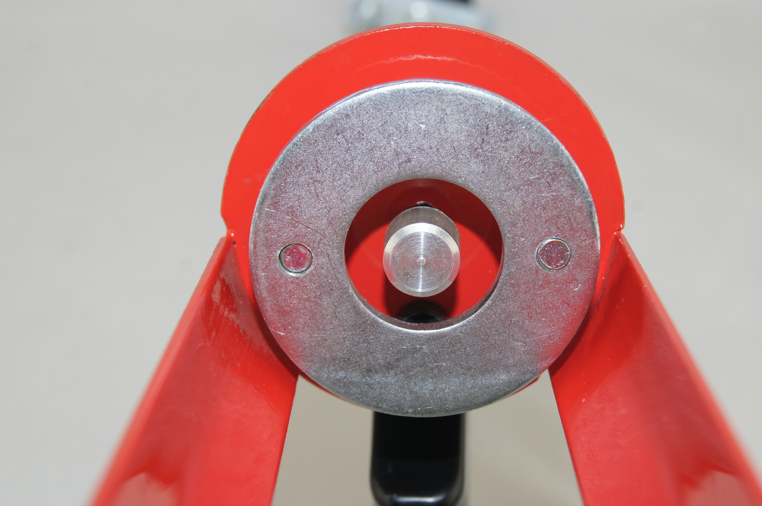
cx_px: 381
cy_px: 253
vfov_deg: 20.1
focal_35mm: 68
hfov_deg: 29.9
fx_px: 1427
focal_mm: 45
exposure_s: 1/160
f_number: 9
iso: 500
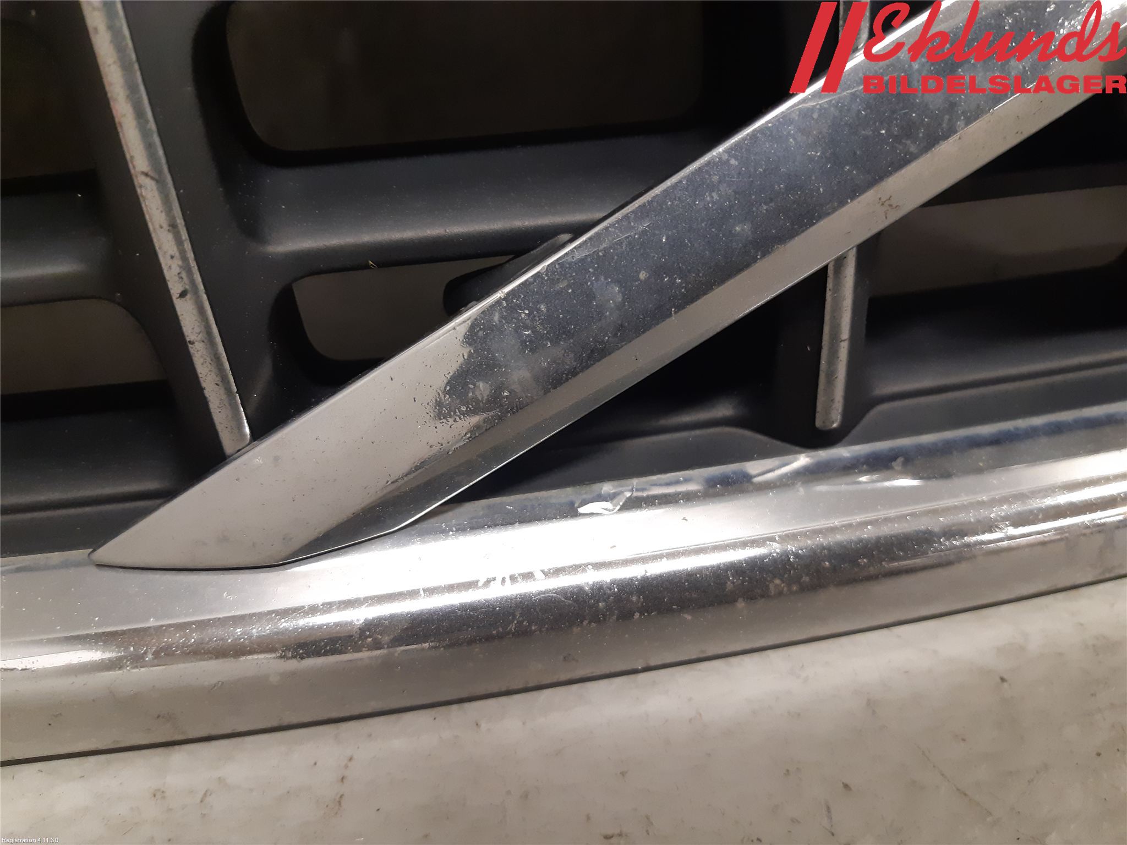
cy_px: 422
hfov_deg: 67.3
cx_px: 564
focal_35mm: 26
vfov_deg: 53.1
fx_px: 846
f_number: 1.7
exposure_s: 1/50
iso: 200
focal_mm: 3.93
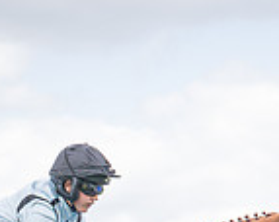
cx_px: 138
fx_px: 2705
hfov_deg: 5.9
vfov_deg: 4.6
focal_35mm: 328
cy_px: 417
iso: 400
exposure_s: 1/1600
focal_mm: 70
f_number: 4
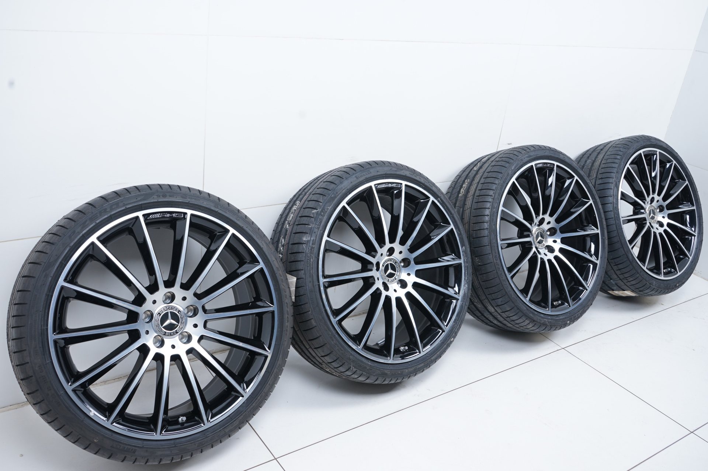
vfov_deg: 41.1
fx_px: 629
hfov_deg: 58.8
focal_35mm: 32
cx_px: 354
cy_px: 236
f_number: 7.1
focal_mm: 32
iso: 250
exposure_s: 1/125
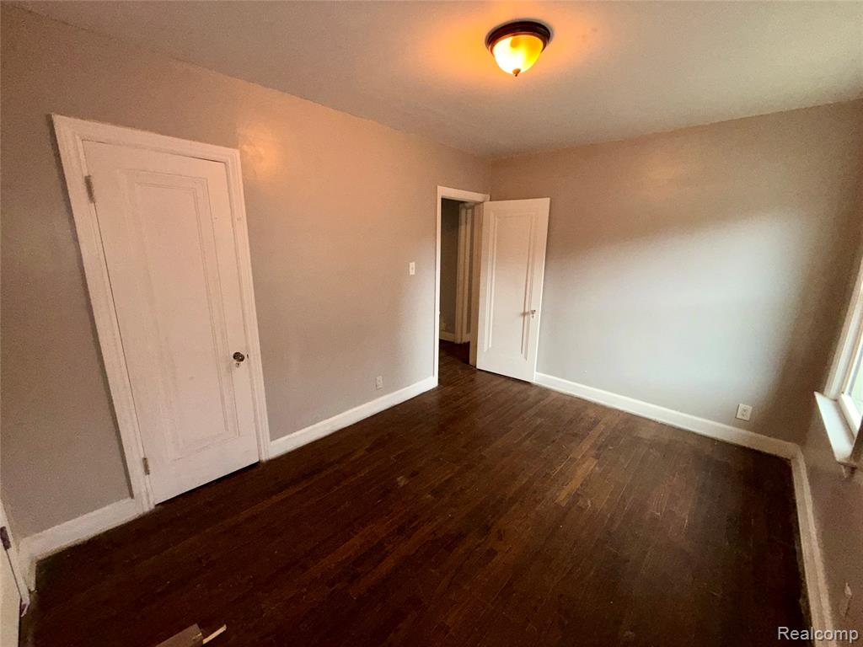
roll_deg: -1.1
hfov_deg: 102.1
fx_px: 349
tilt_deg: -12.3
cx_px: 432
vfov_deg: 85.7
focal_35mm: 14
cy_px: 324
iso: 100
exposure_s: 1/60
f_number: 2.2
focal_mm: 2.22
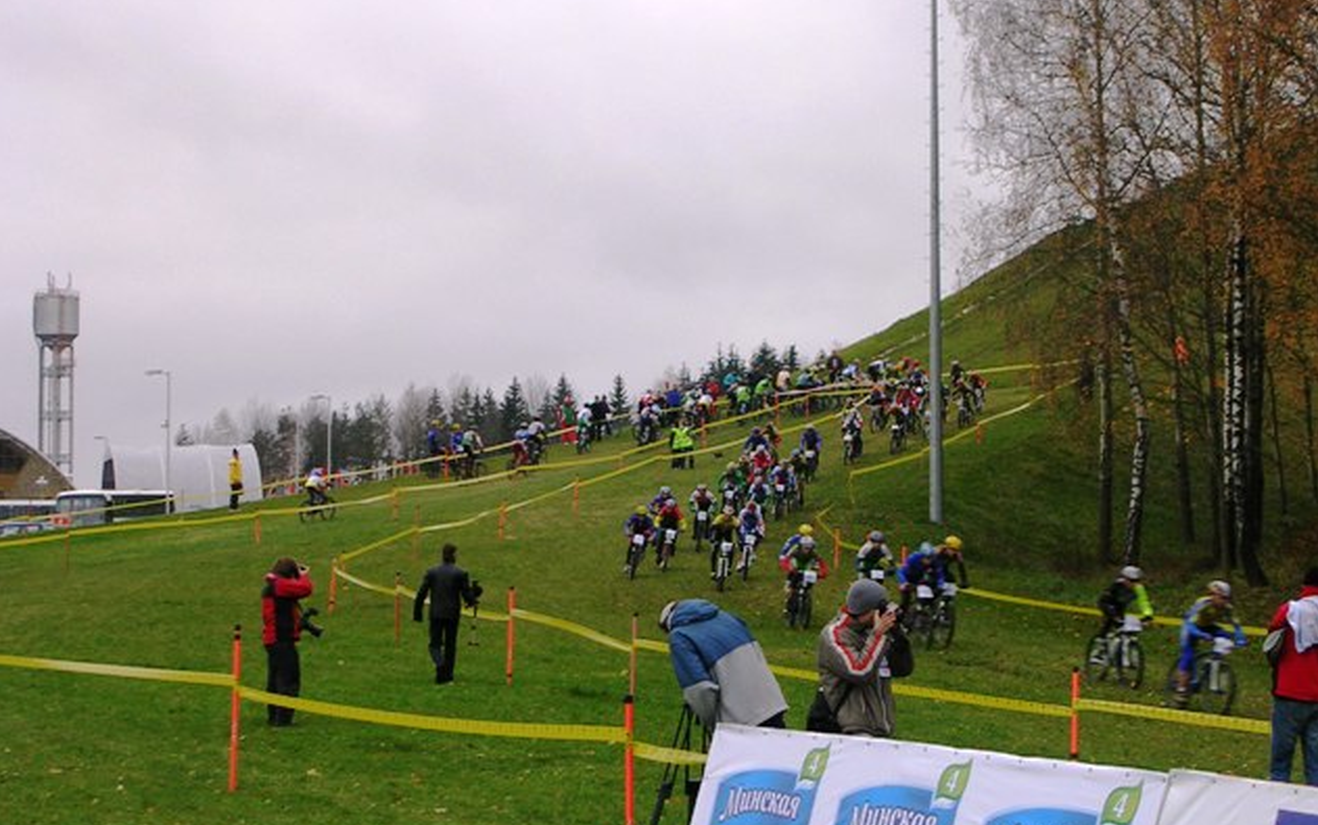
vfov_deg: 13.5
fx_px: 3486
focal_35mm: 97
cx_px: 657
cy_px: 416
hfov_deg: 21.4
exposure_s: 1/101
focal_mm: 13.7
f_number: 4.2
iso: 50
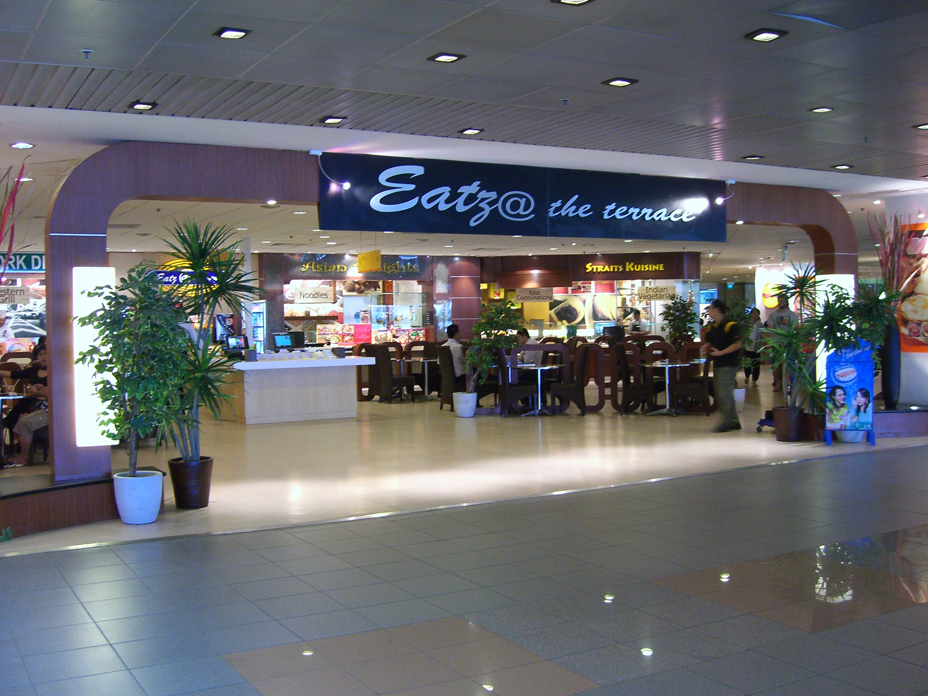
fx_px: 1019
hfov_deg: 49.0
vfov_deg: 37.7
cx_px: 464
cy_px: 348
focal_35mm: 38
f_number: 2.8
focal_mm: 7.9
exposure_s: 1/20
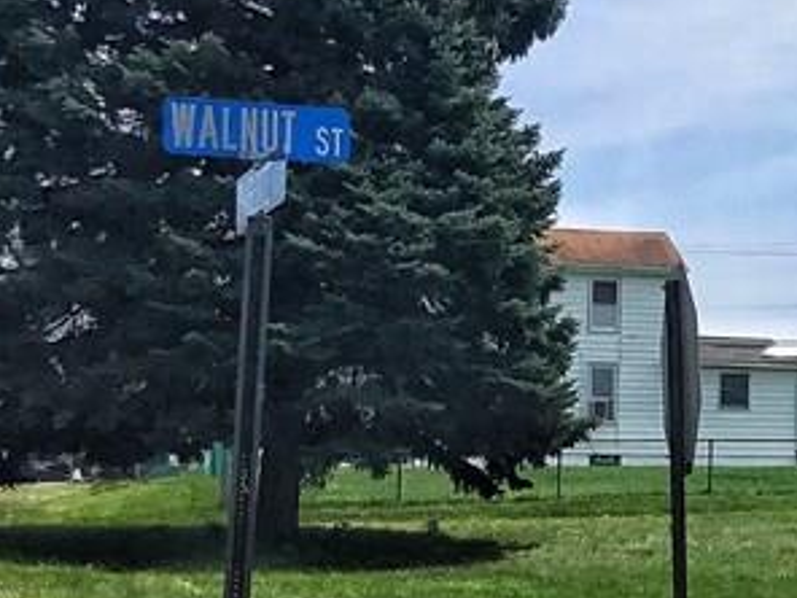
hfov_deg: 17.3
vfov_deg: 15.2
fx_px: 2233
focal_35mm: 97
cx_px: 1333
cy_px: 302
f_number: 1.8
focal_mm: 3.99
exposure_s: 1/4566
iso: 20
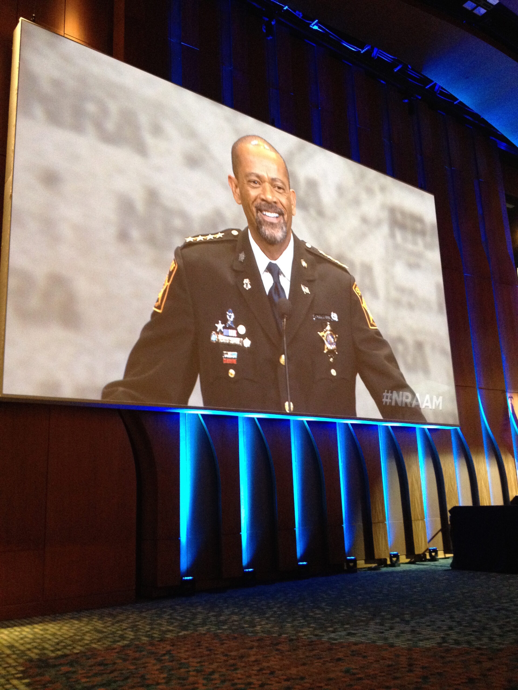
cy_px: 345
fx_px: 698
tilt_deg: +14.1
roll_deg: +1.9
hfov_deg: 40.7
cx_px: 259
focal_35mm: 35
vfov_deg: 52.6
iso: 320
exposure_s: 1/20
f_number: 2.4
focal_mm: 4.28
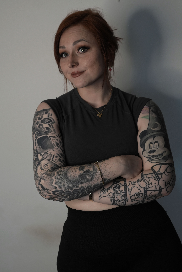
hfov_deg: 25.8
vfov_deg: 37.9
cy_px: 136
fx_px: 398
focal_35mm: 52
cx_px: 91
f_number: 3.5
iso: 1000
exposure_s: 1/202
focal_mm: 35
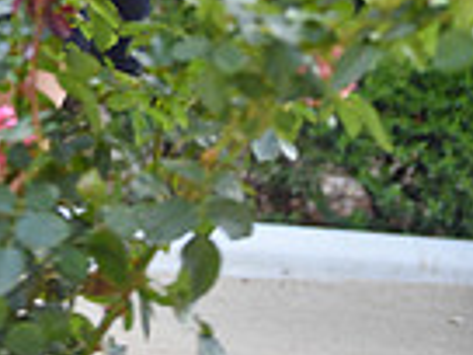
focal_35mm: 351
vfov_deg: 4.2
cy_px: -414
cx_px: -24
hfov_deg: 5.6
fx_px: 4796
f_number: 2.8
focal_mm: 110
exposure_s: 1/100
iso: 200
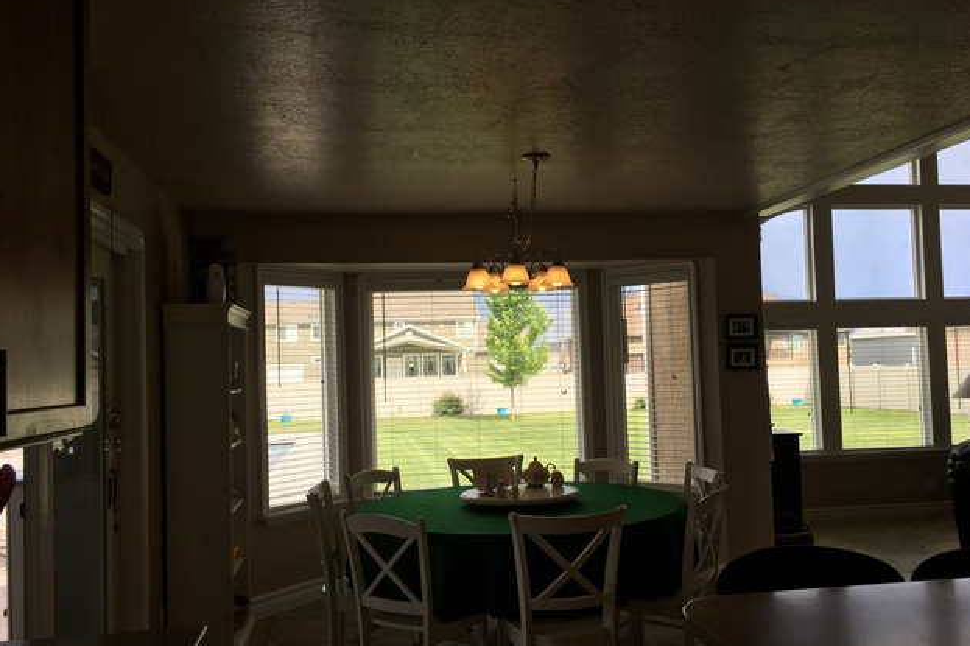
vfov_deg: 42.3
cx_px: 495
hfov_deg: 60.3
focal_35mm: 31
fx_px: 835
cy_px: 335
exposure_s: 1/346
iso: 25
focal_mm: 4.15
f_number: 2.2
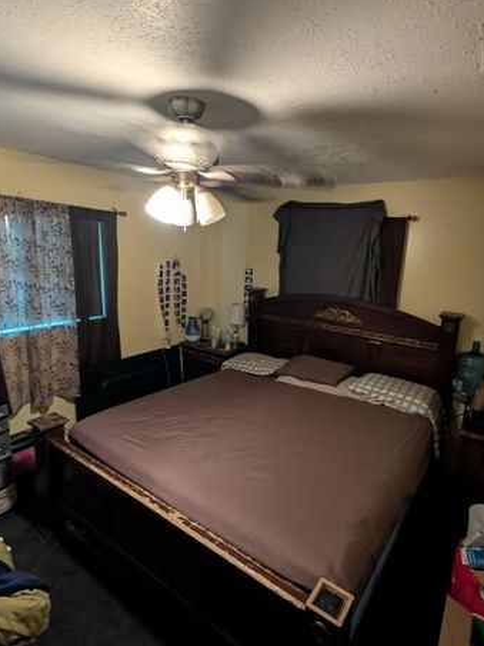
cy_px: 316
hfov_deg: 74.5
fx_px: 317
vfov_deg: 91.0
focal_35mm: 17
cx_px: 268
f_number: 1.7
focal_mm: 2.02
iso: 223
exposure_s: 1/24
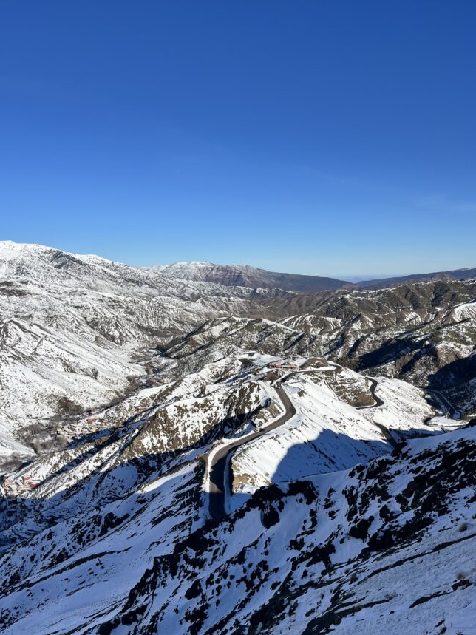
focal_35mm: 31
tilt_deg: -7.2
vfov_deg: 58.3
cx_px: 210
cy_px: 337
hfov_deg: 45.3
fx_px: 569
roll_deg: +2.0
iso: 50
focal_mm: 5.1
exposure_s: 1/6897
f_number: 1.6
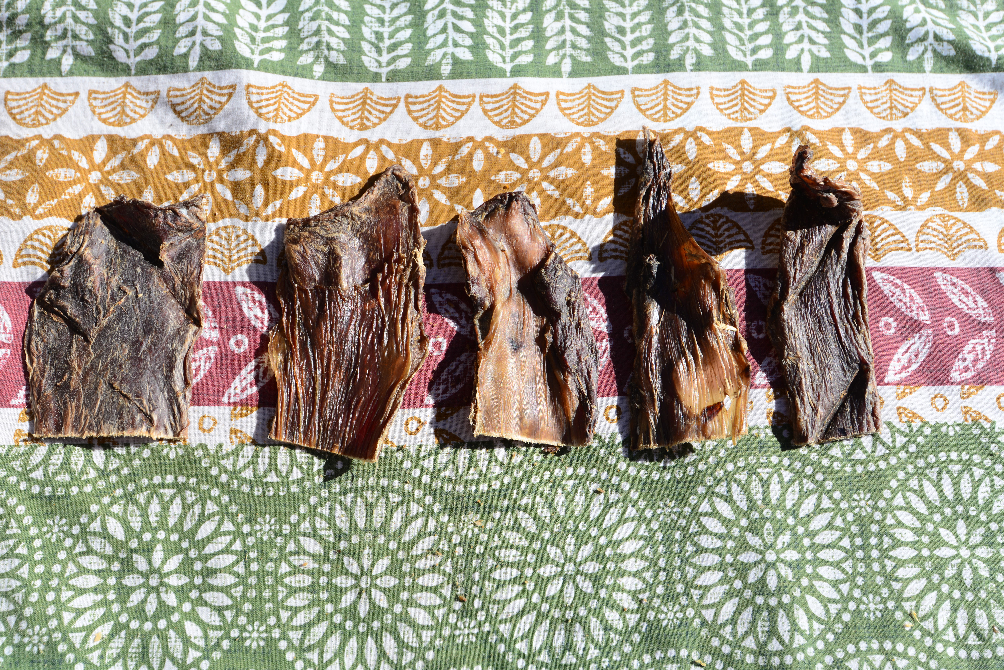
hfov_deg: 54.4
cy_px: 335
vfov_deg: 37.9
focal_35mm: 35
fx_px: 976
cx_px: 502
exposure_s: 1/320
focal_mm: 35
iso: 160
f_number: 9
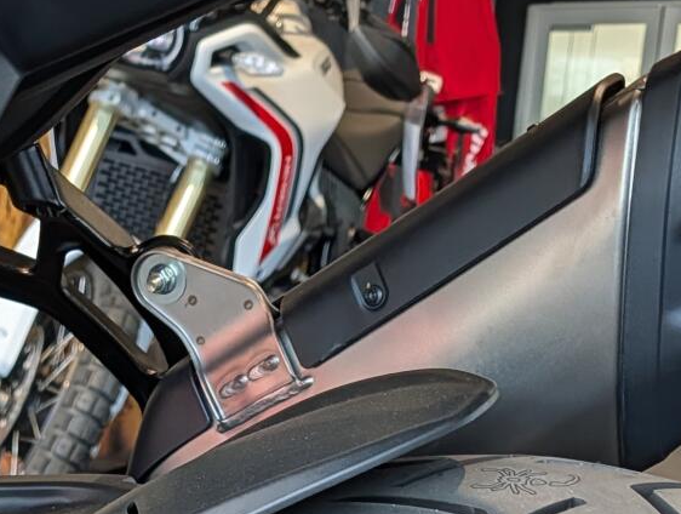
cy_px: 826
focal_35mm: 85
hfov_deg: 22.4
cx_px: 56
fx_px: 1676
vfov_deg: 15.7
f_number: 1.68
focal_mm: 6.9
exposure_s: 1/120
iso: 153
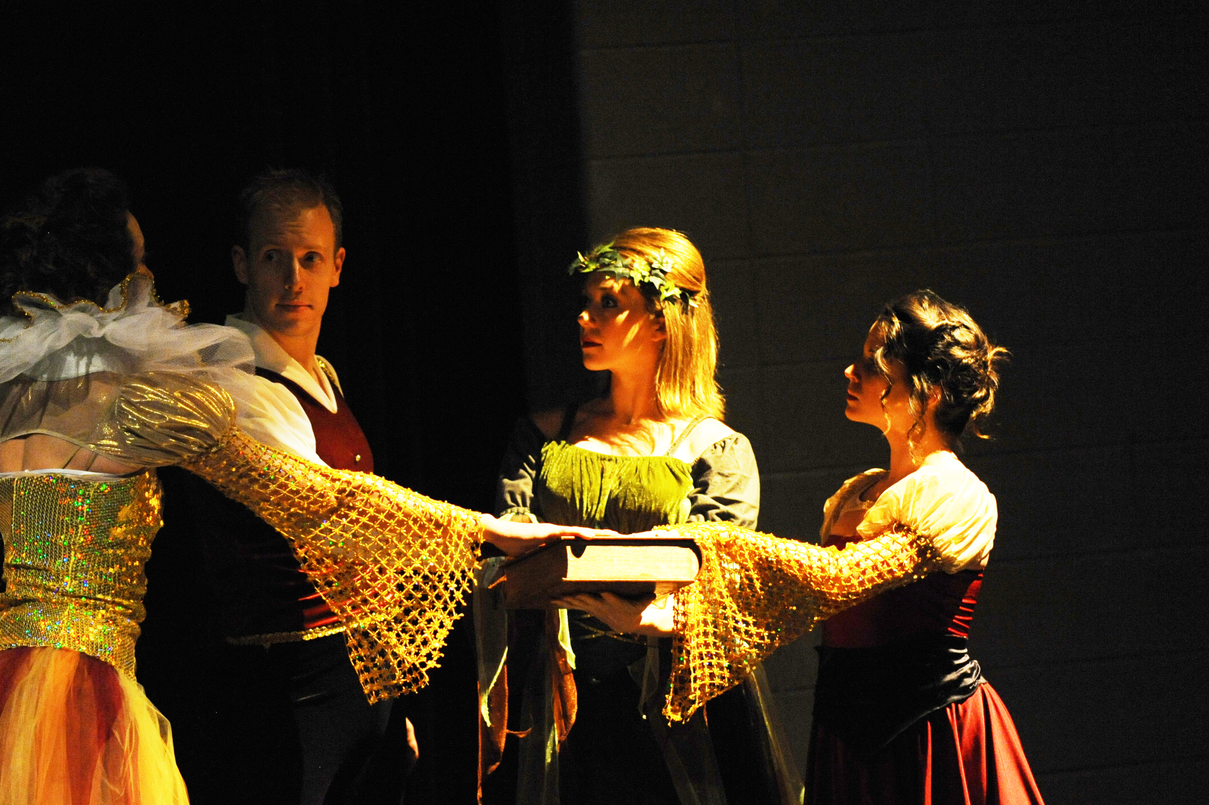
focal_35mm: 207
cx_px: 481
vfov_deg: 6.6
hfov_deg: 9.9
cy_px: 522
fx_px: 6948
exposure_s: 1/125
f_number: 2.8
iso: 3200
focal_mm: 155
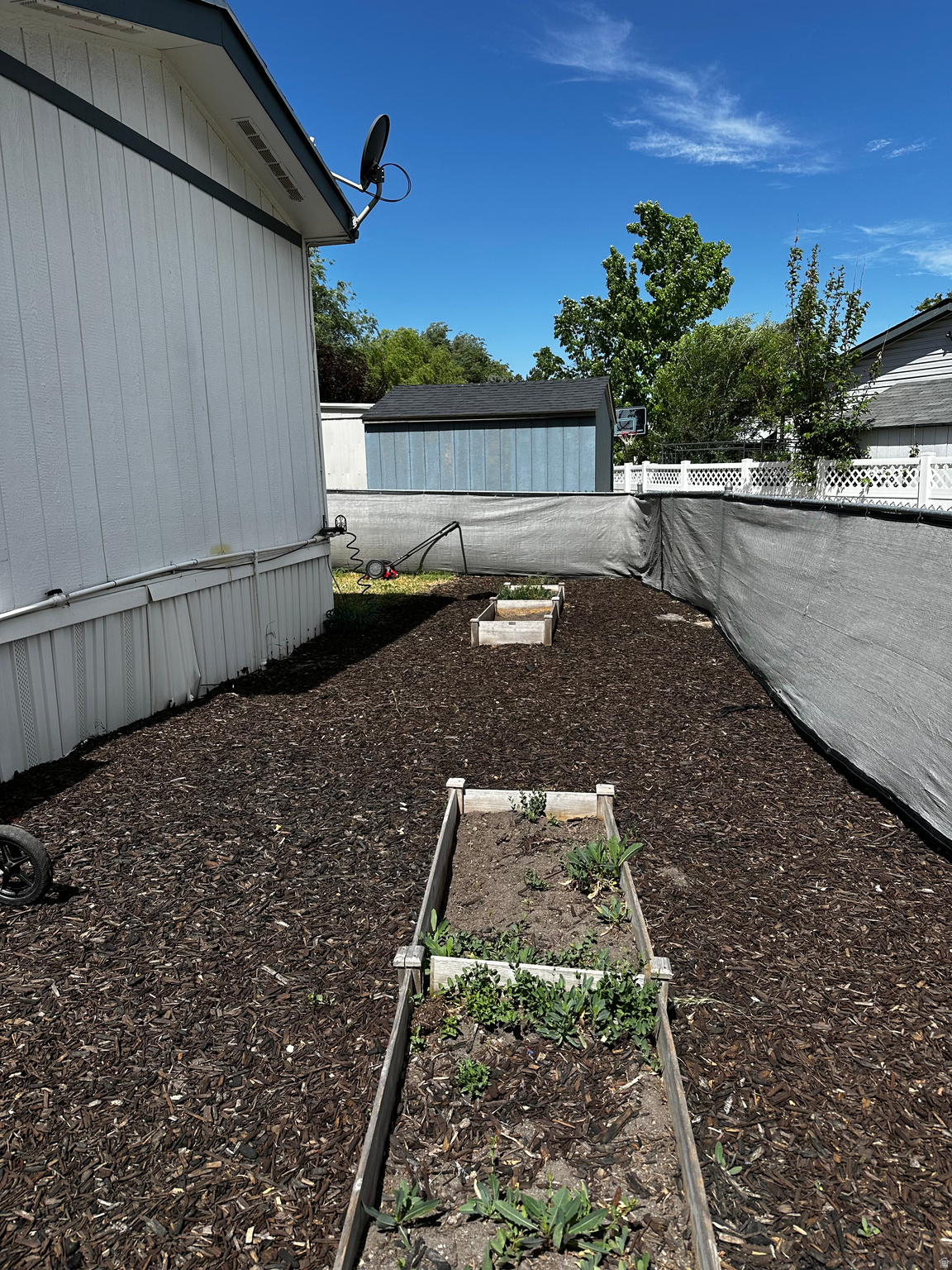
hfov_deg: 56.8
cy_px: 635
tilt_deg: -11.5
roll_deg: +0.6
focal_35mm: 24
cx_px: 476
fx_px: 880
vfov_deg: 71.6
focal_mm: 6.86
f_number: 1.78
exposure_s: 1/4348
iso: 80
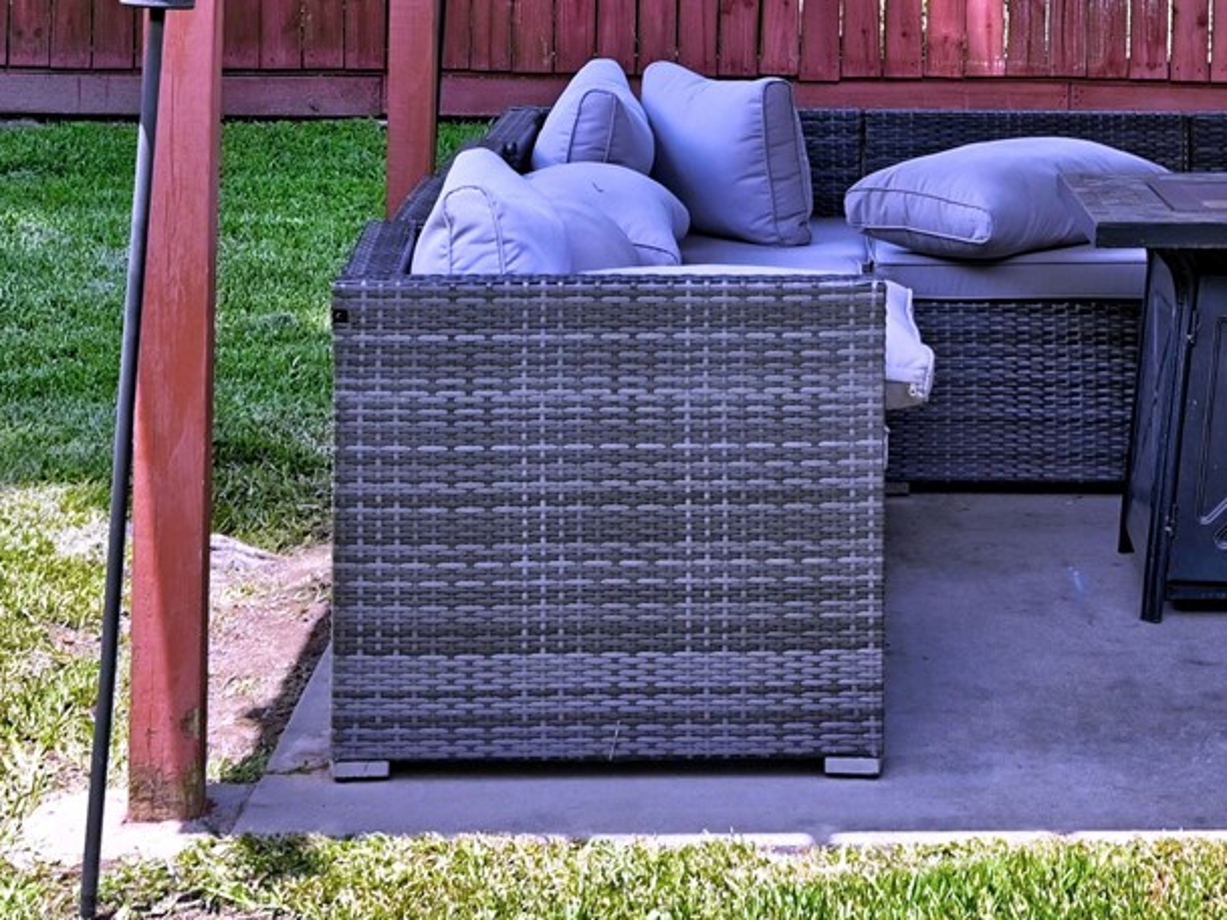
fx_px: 3651
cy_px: -256
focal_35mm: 103
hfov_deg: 19.0
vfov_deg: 13.8
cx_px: 775
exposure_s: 1/250
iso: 400
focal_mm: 30
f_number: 8
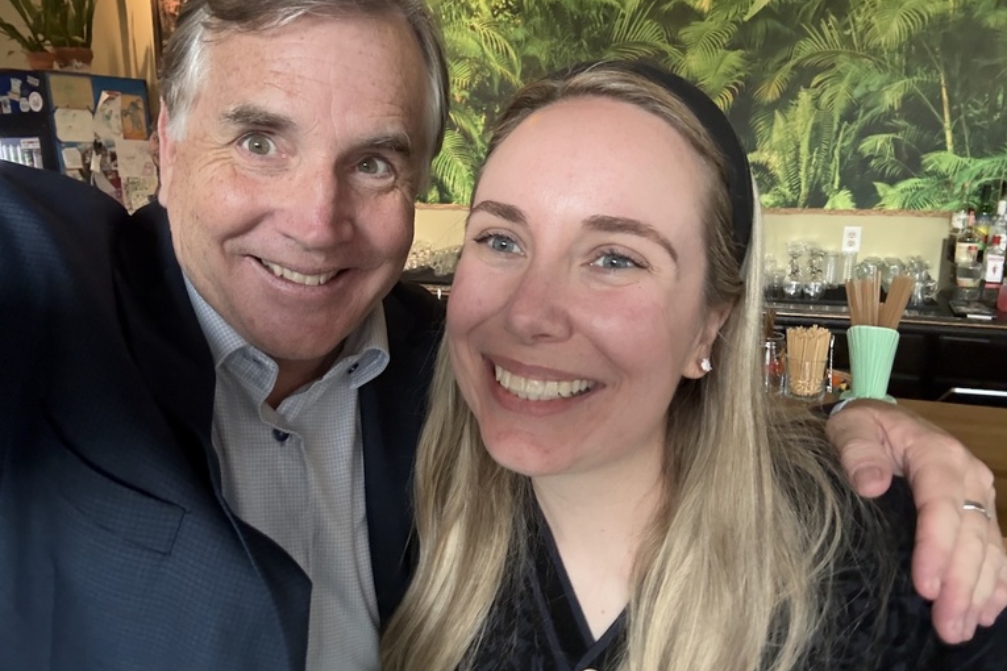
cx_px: 503
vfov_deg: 53.0
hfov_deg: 73.7
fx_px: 671
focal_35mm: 24
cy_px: 297
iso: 250
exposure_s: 1/40
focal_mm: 2.69
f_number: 1.9
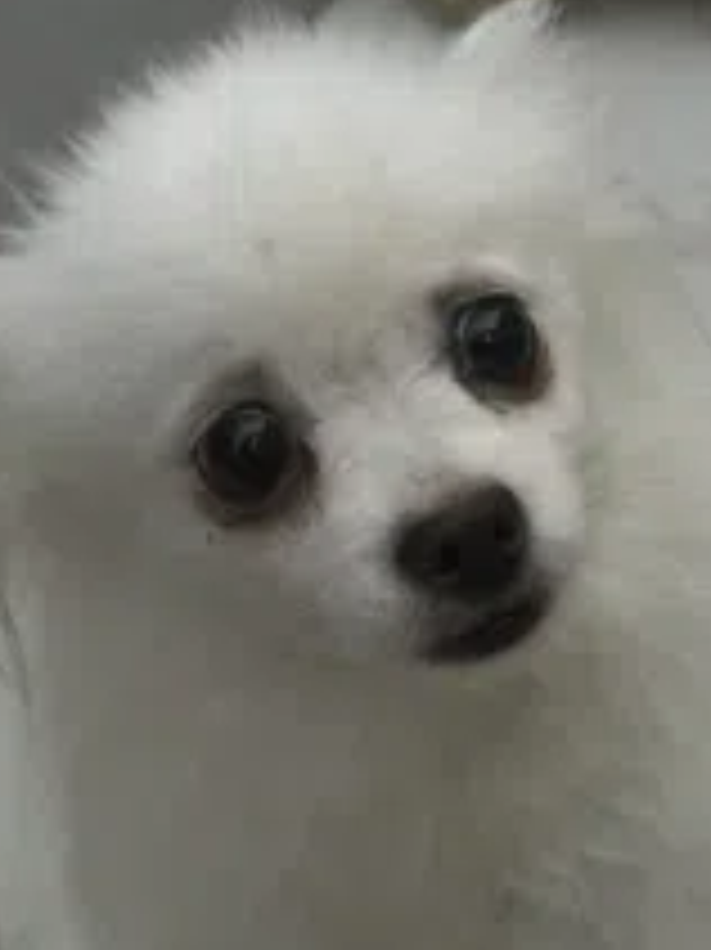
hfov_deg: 16.2
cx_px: 504
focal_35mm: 91
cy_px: 653
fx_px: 2495
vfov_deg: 21.4
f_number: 1.78
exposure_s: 1/25
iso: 640
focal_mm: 6.86
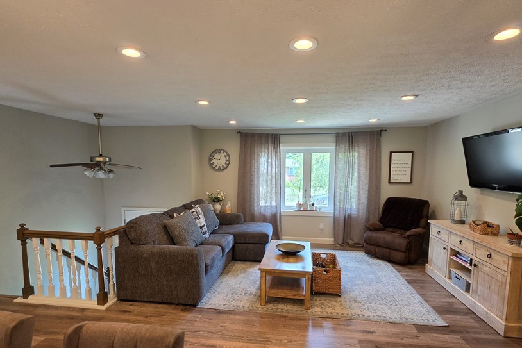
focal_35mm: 17
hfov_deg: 93.3
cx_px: 267
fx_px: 247
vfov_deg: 70.2
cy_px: 195
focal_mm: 2.2
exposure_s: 1/120
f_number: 1.9
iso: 250
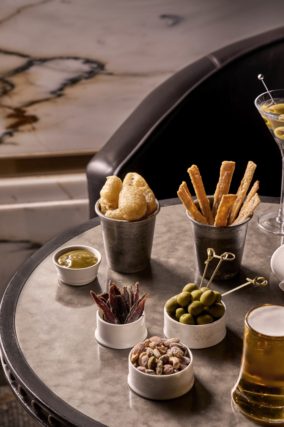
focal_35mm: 105
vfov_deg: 19.4
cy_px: 240
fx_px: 1243
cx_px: 138
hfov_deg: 13.0
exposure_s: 1/200
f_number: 8
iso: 100
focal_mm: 82
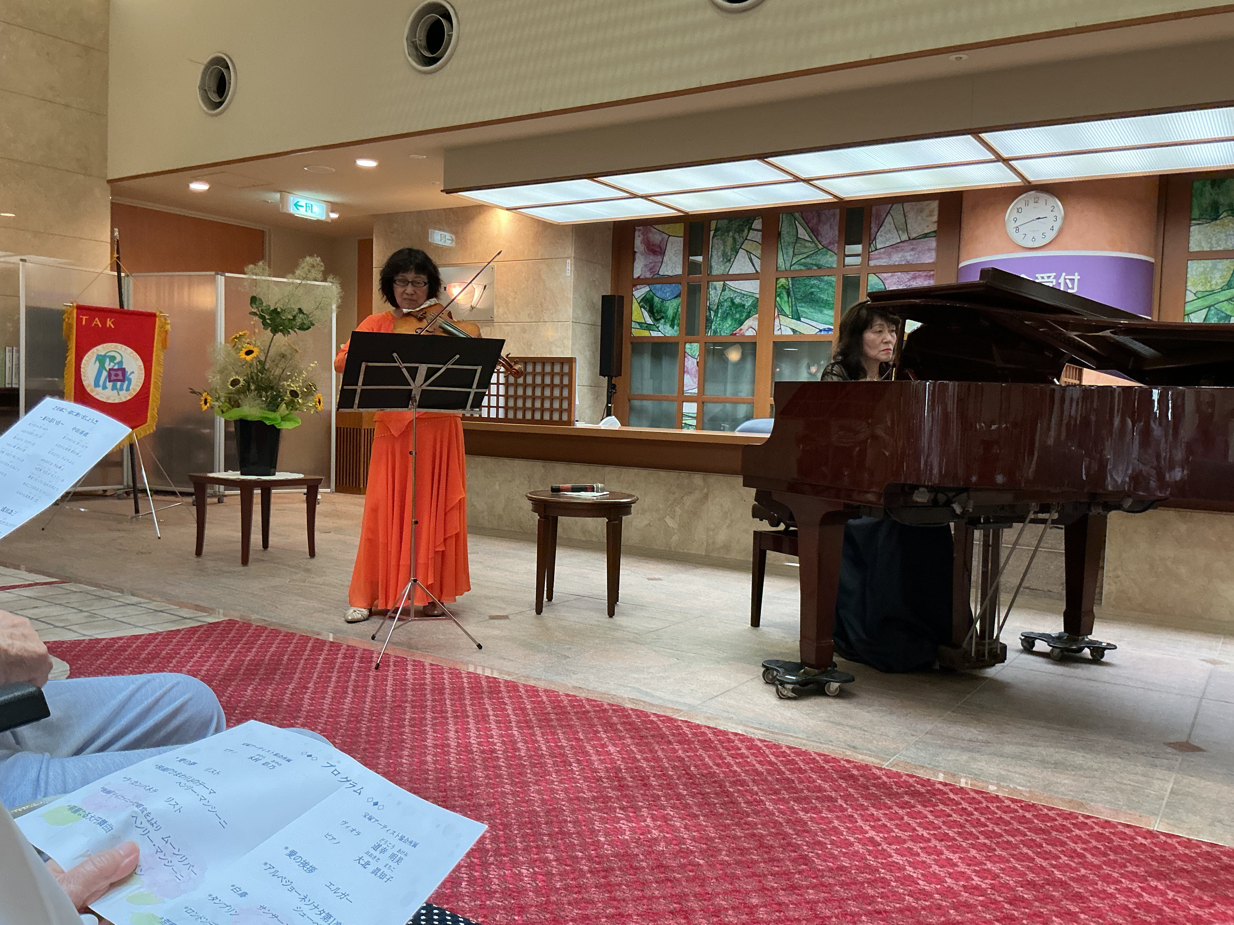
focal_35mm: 29
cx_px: 617
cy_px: 462
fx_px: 1034
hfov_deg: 61.7
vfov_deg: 48.2
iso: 160
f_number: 1.8
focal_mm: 3
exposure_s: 1/60
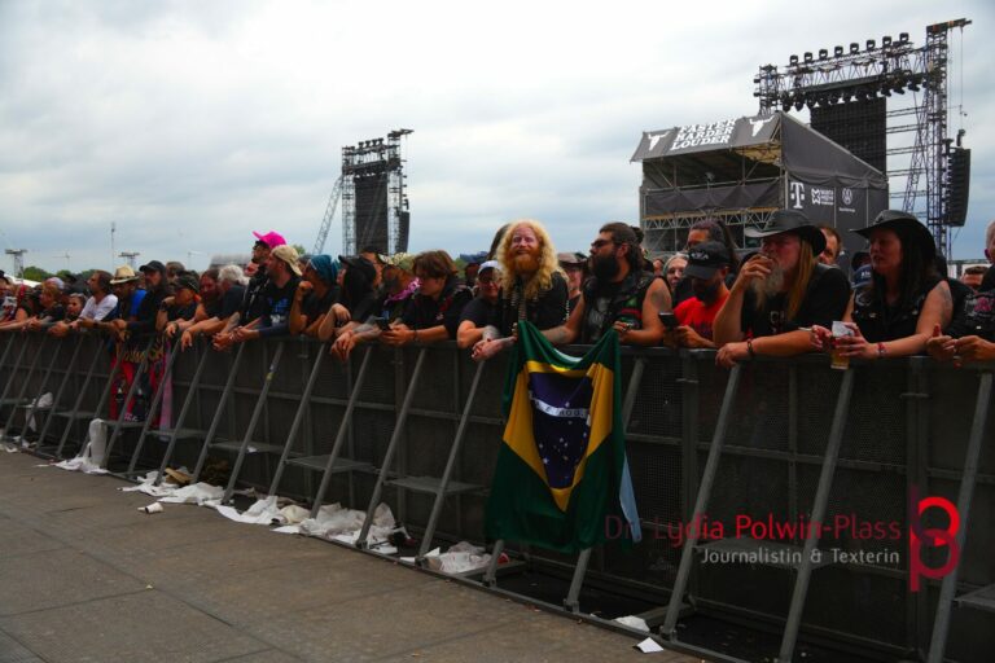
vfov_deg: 35.5
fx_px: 1036
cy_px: 332
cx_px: 498
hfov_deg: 51.3
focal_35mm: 38
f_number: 4
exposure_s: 1/250
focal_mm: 25
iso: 100
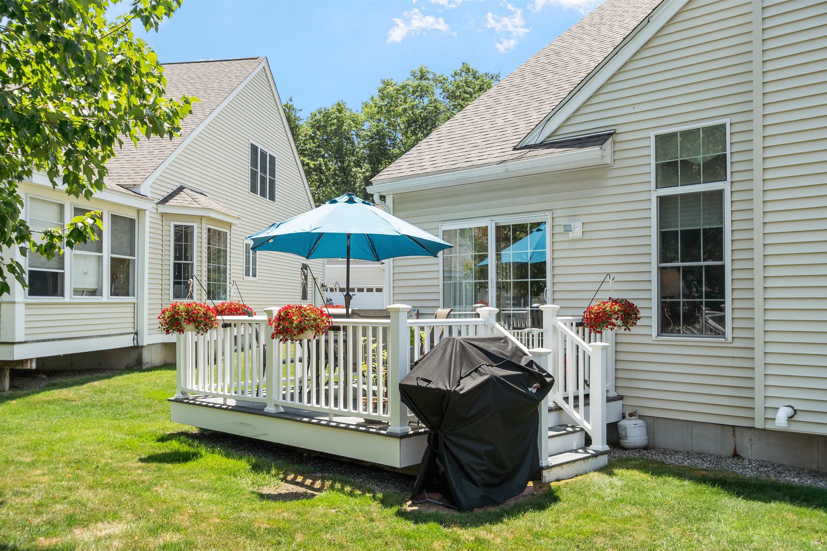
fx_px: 758
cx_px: 414
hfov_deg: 57.2
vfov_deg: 40.0
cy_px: 276
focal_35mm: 33
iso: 100
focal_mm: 22
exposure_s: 1/160
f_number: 8
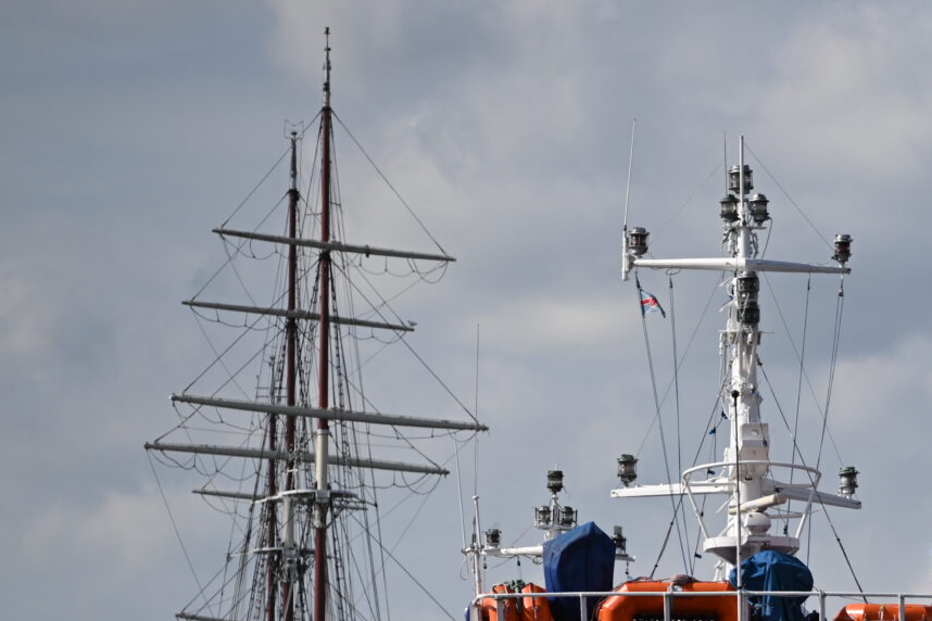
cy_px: 918
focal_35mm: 358
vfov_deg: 3.8
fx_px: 9267
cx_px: 1139
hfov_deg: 5.7
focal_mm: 120
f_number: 4
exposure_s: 1/2000
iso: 100
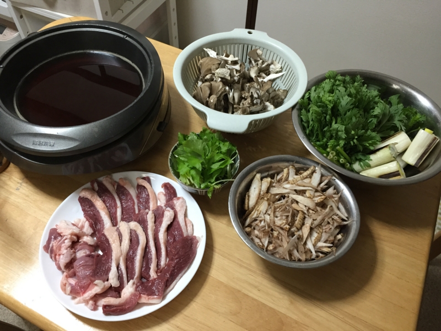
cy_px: 166
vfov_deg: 48.2
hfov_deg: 61.7
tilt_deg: -52.8
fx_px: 369
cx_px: 220
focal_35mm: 29
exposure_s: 1/30
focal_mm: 4.15
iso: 125
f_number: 2.2
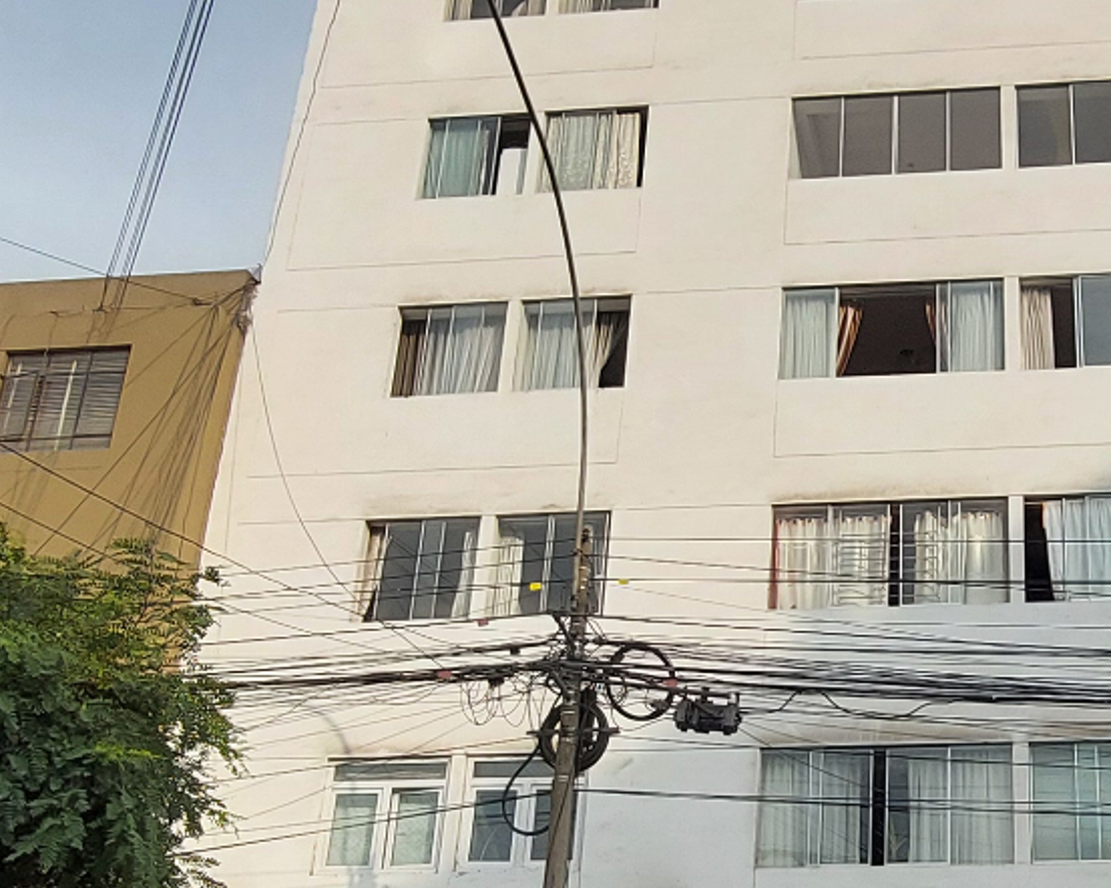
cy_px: 609
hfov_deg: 37.8
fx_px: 1545
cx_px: 922
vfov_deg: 31.8
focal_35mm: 47
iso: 50
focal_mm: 1.74
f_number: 2.2
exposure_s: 1/1471
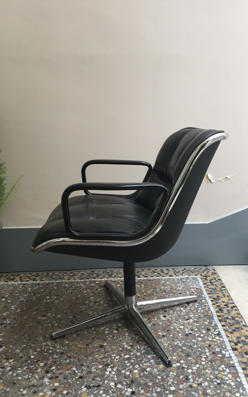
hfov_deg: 40.5
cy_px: 198
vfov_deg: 61.2
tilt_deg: -11.9
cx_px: 137
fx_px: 335
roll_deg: +1.7
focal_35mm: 31
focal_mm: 4.15
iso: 125
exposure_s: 1/33
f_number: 2.2
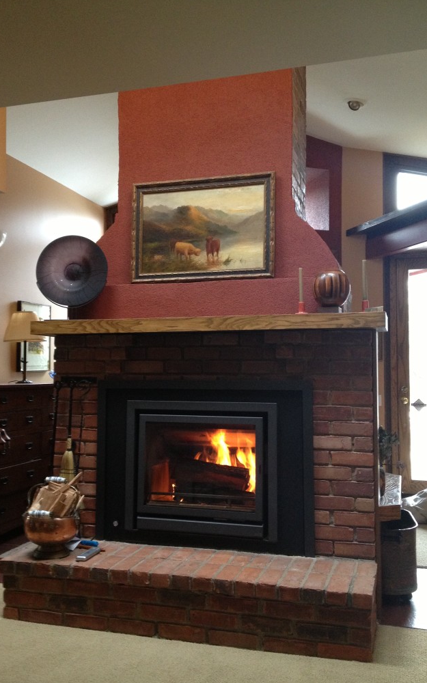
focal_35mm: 38
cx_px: 201
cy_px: 348
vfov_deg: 51.5
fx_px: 708
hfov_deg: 33.6
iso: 200
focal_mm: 4.28
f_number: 2.4
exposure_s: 1/20
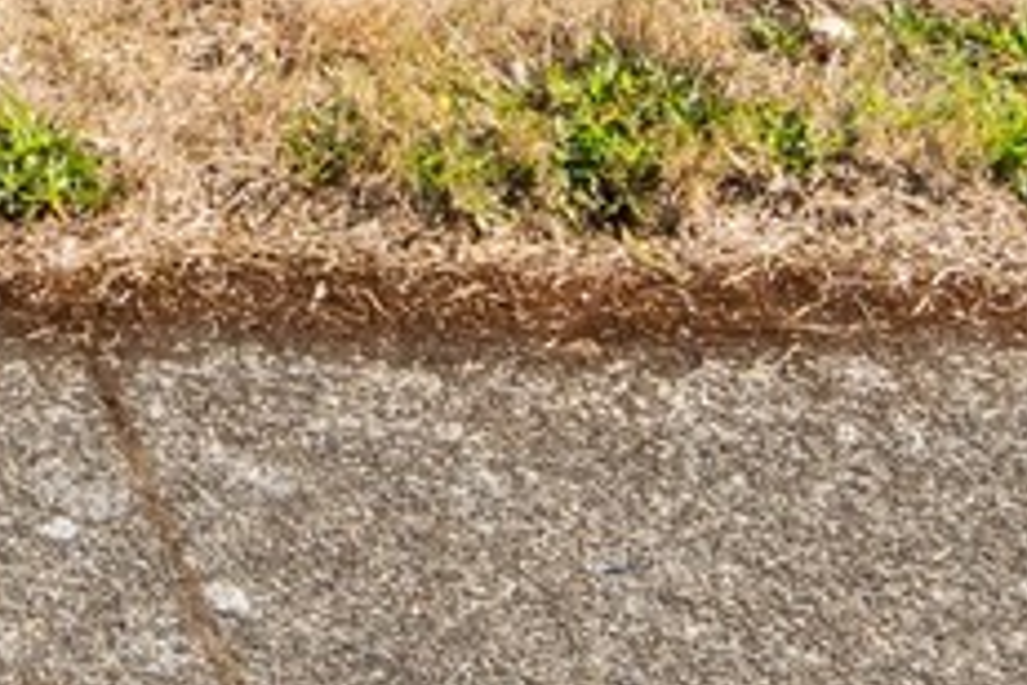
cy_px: -1661
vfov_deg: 6.7
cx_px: -918
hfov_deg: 10.8
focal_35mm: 176
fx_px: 5020
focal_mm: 24
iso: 125
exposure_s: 1/30
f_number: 11
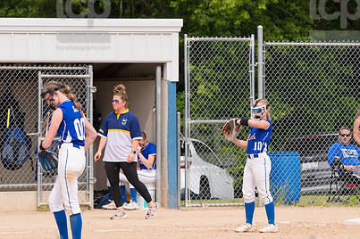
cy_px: 142
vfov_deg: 3.2
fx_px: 4316
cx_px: 210
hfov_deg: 4.8
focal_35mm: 432
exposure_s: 1/1600
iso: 320
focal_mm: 200
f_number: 5.6
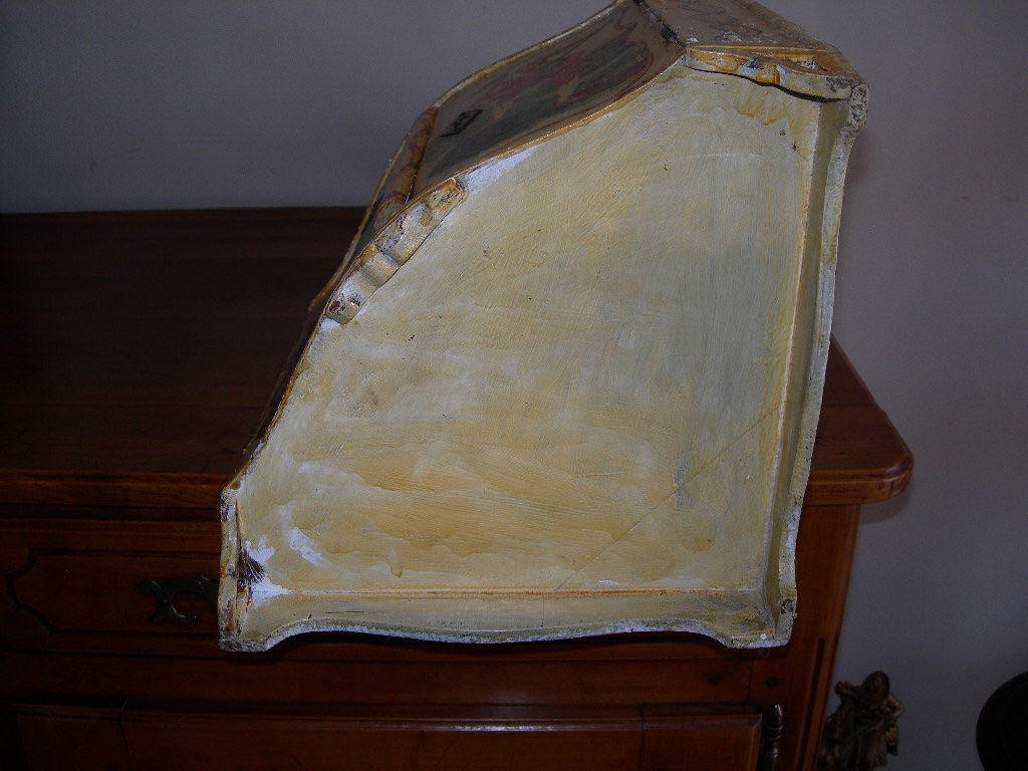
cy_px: 386
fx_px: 1128
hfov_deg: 49.0
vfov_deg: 37.7
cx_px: 514
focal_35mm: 38
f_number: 2.8
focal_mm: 7.8
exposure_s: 1/60.1
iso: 50
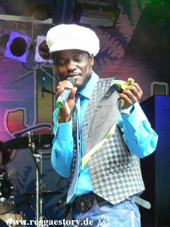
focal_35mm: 103
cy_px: 114
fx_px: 674
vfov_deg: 19.1
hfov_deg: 14.4
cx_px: 85
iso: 150
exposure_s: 1/30
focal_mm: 17.7
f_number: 3.2
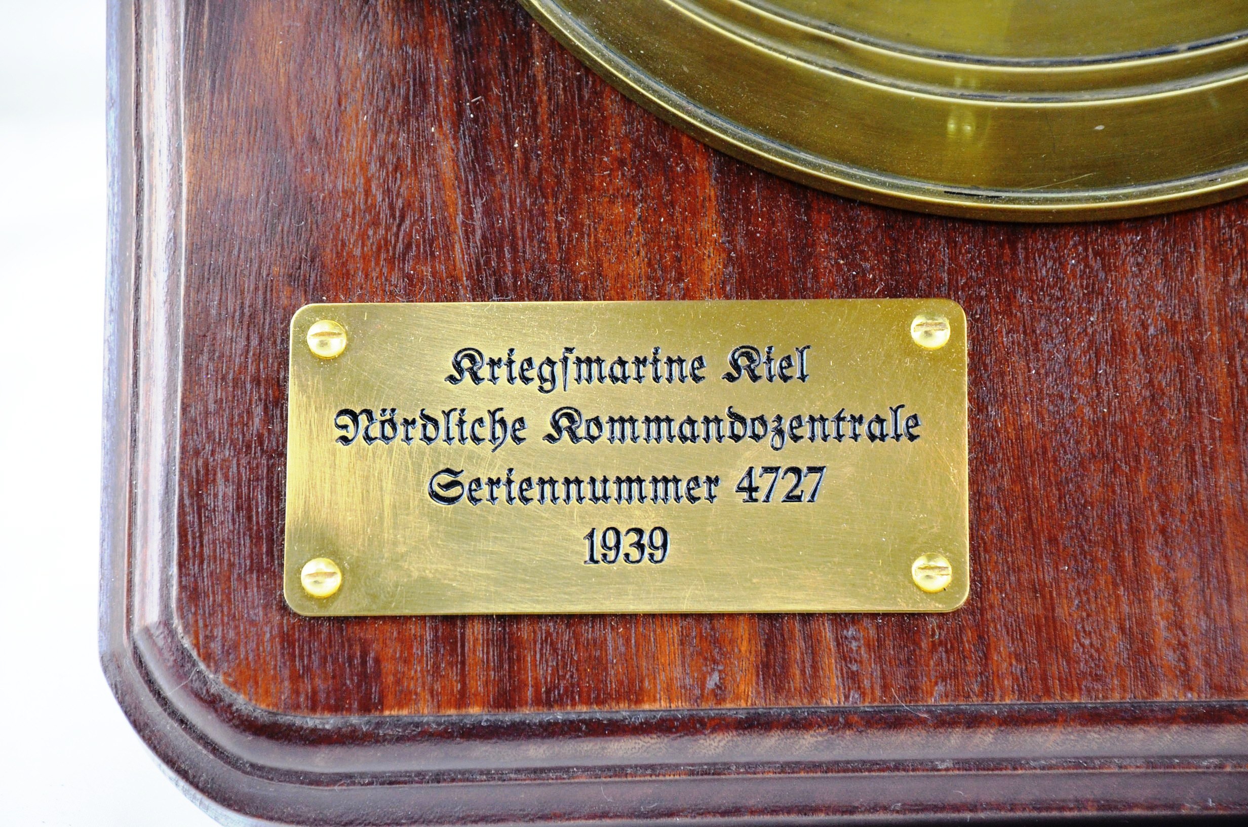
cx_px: 624
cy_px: 414
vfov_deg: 6.8
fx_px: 7005
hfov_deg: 10.2
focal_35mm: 202
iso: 1600
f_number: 5.6
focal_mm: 135
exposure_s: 1/80
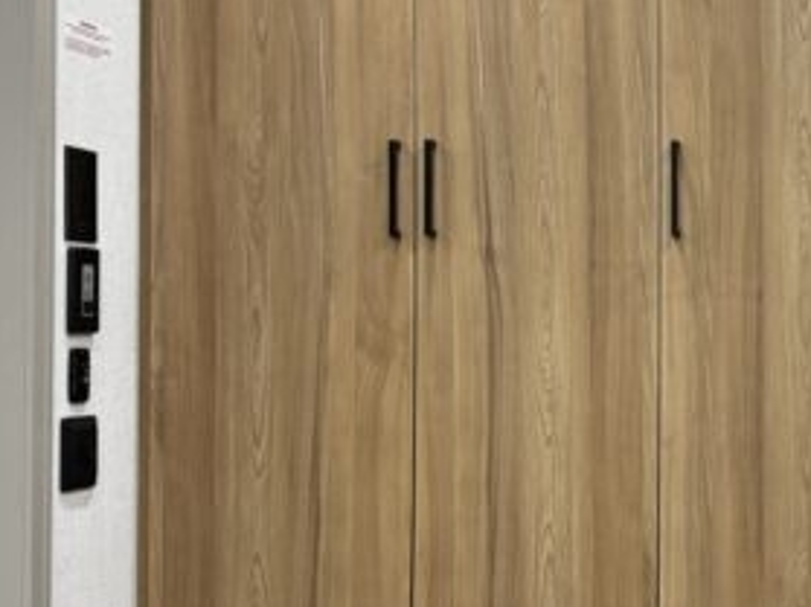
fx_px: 1546
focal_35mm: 66
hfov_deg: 27.1
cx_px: 875
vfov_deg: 22.2
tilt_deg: +1.2
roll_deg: -0.6
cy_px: 319
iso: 400
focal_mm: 6.76
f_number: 1.78
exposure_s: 1/60
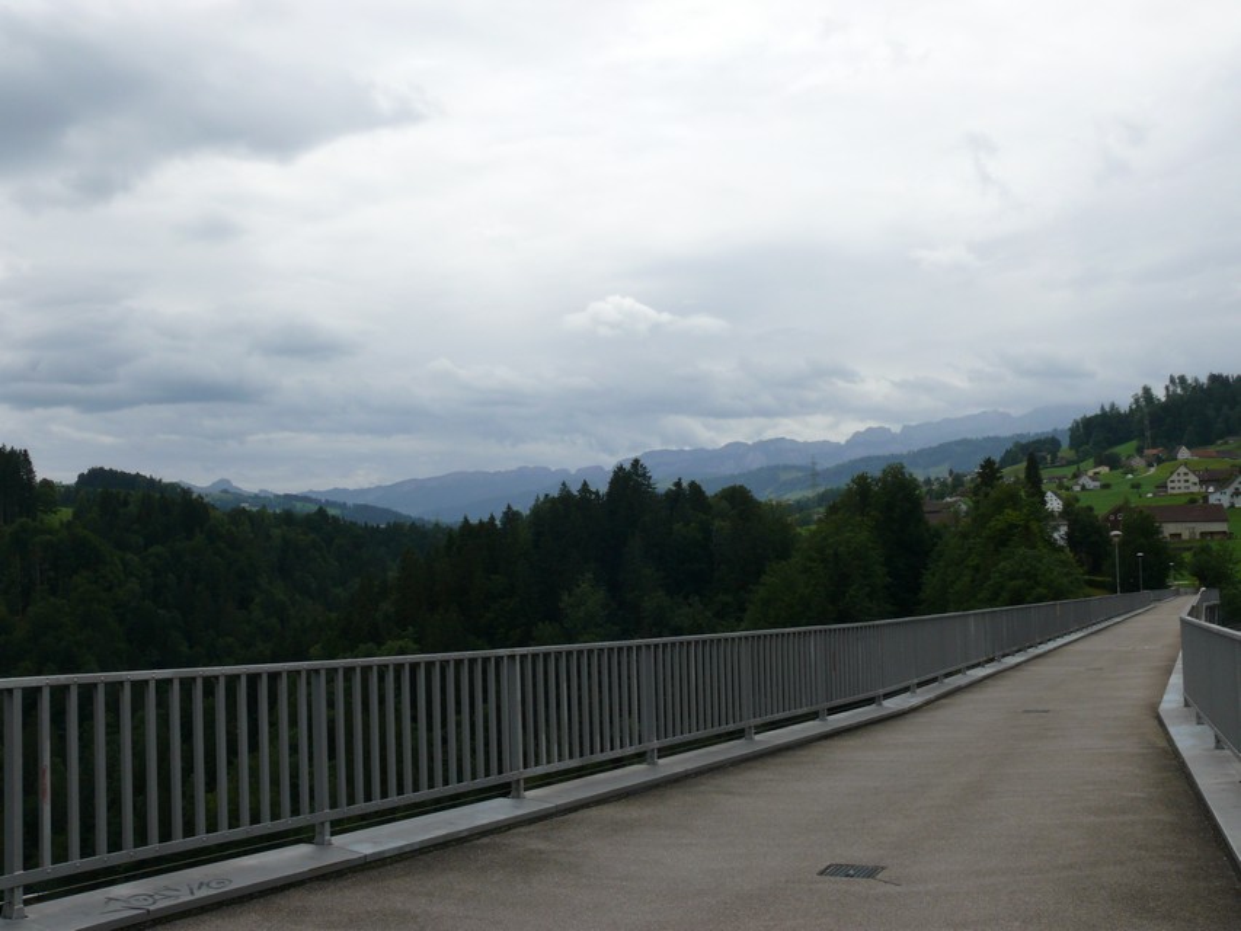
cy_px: 466
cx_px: 620
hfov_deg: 52.6
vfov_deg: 40.7
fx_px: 1255
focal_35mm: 35
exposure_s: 1/400
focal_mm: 7.4
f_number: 8
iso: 100
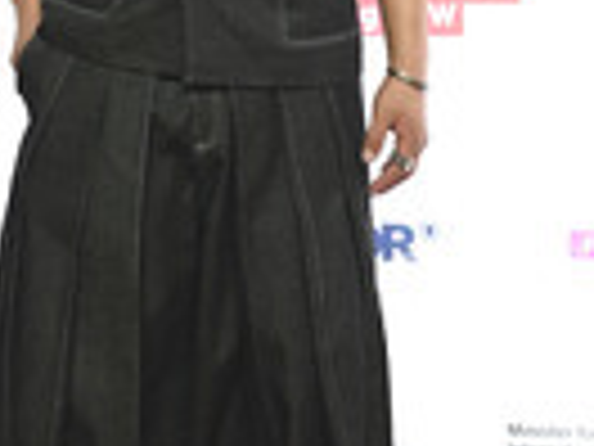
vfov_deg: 12.4
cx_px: 198
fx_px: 2042
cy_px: 77
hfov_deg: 16.5
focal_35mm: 119
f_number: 4
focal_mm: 41
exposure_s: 1/320
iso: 1600
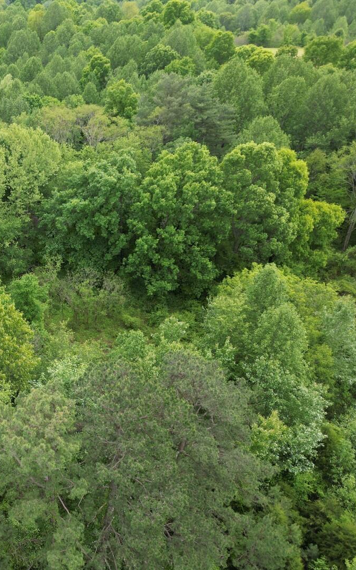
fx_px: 528
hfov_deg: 34.9
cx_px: 29
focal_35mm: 34
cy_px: 285
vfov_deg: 56.7
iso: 100
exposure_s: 1/500
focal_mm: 6.72
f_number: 1.7
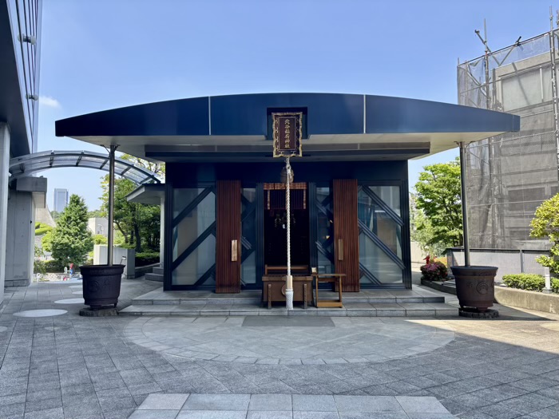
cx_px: 280
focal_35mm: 26
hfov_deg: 67.3
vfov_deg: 53.1
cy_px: 210
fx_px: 420
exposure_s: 1/927
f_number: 1.6
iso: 50
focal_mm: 5.96
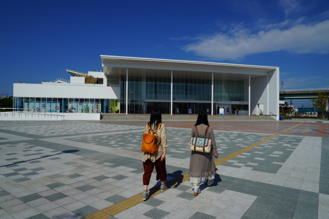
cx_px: 164
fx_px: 219
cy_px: 110
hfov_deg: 73.7
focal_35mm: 24
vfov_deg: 53.2
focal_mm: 24
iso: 100
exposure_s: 1/400
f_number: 11
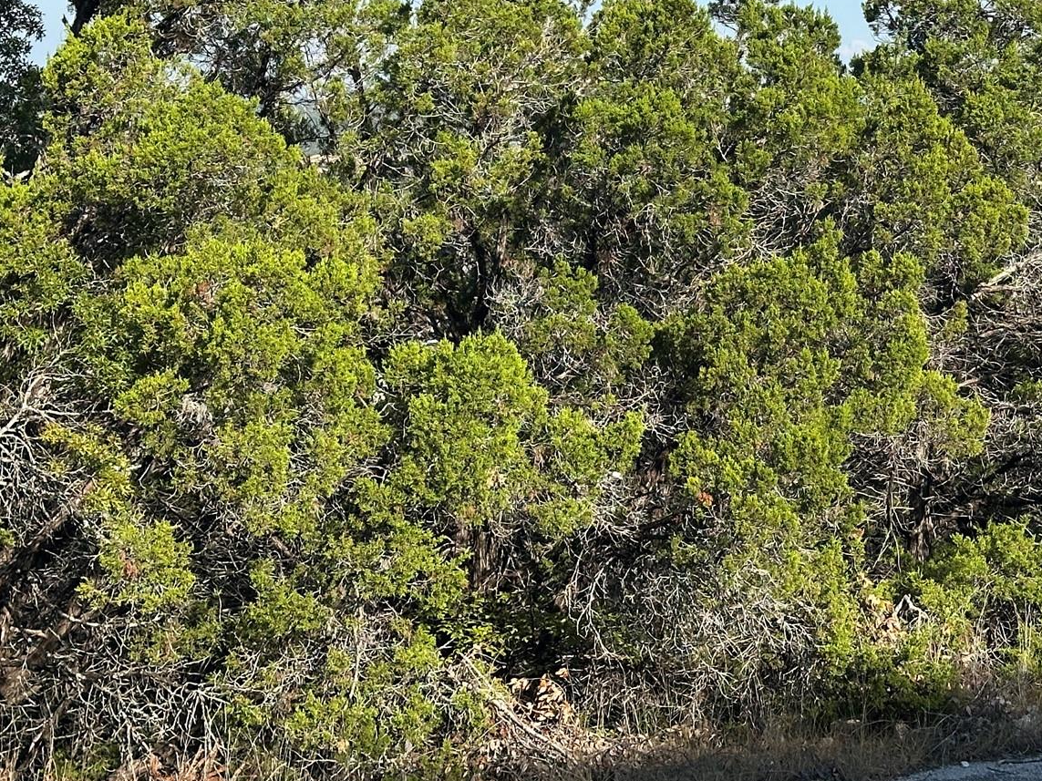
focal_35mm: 86
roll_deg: -2.2
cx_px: 728
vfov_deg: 16.9
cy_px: 87
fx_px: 2588
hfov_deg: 22.6
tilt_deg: +0.1
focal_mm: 6.86
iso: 64
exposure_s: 1/3367
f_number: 1.78
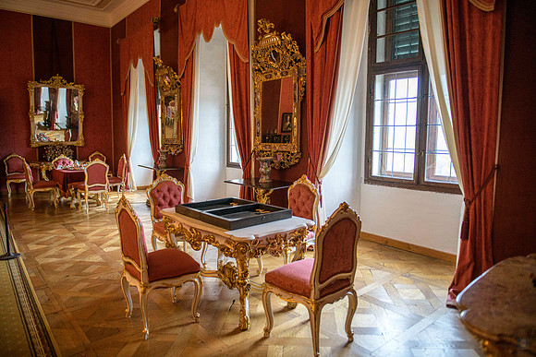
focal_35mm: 24
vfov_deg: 53.2
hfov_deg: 73.7
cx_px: 268
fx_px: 357
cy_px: 178
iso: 1600
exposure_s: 1/50
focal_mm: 24
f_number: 2.8
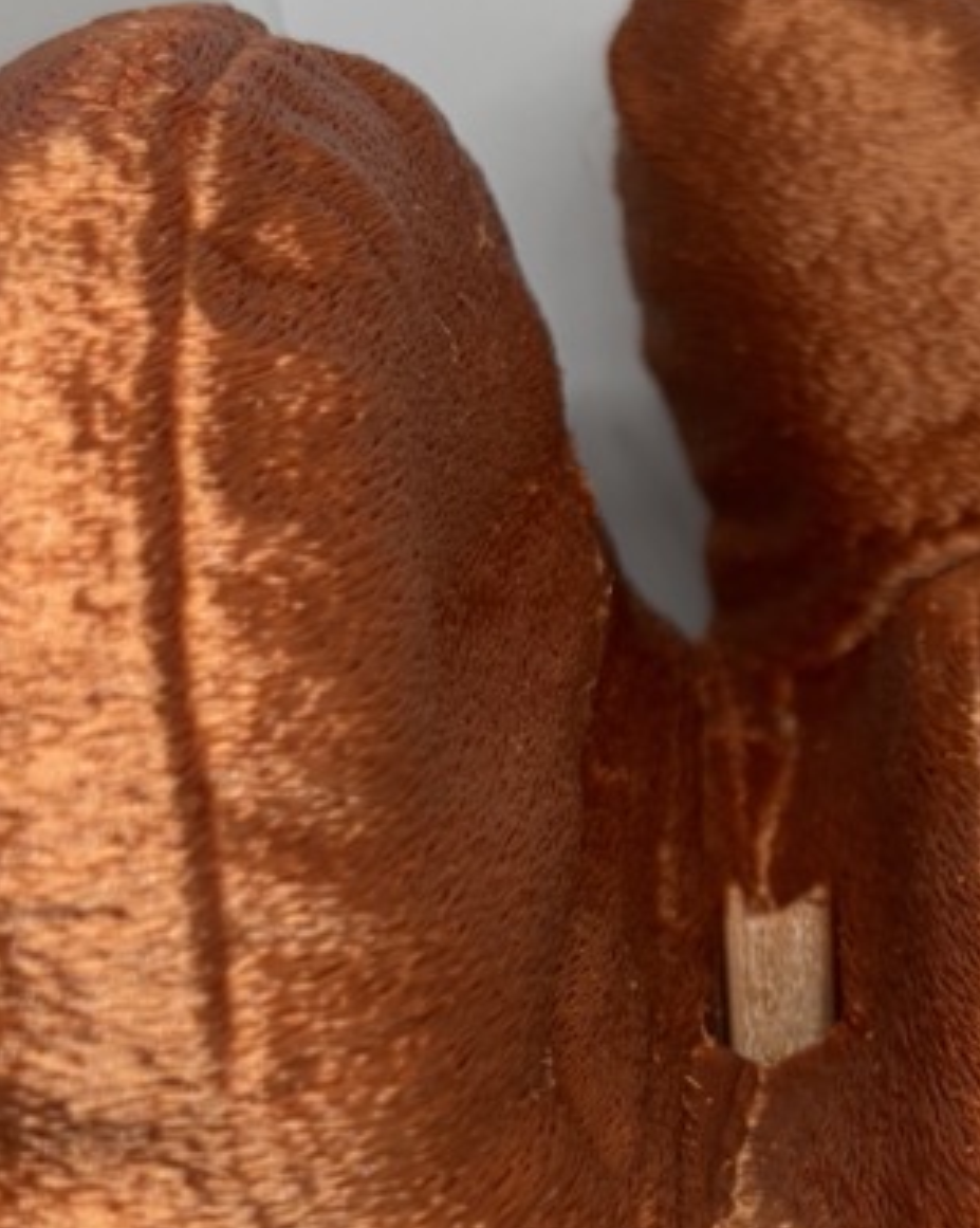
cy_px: 974
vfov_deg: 22.5
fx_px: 3049
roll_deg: -1.6
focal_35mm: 84
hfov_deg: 17.7
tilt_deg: -33.7
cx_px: 1059
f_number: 1.6
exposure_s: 1/120
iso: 80
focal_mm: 5.96
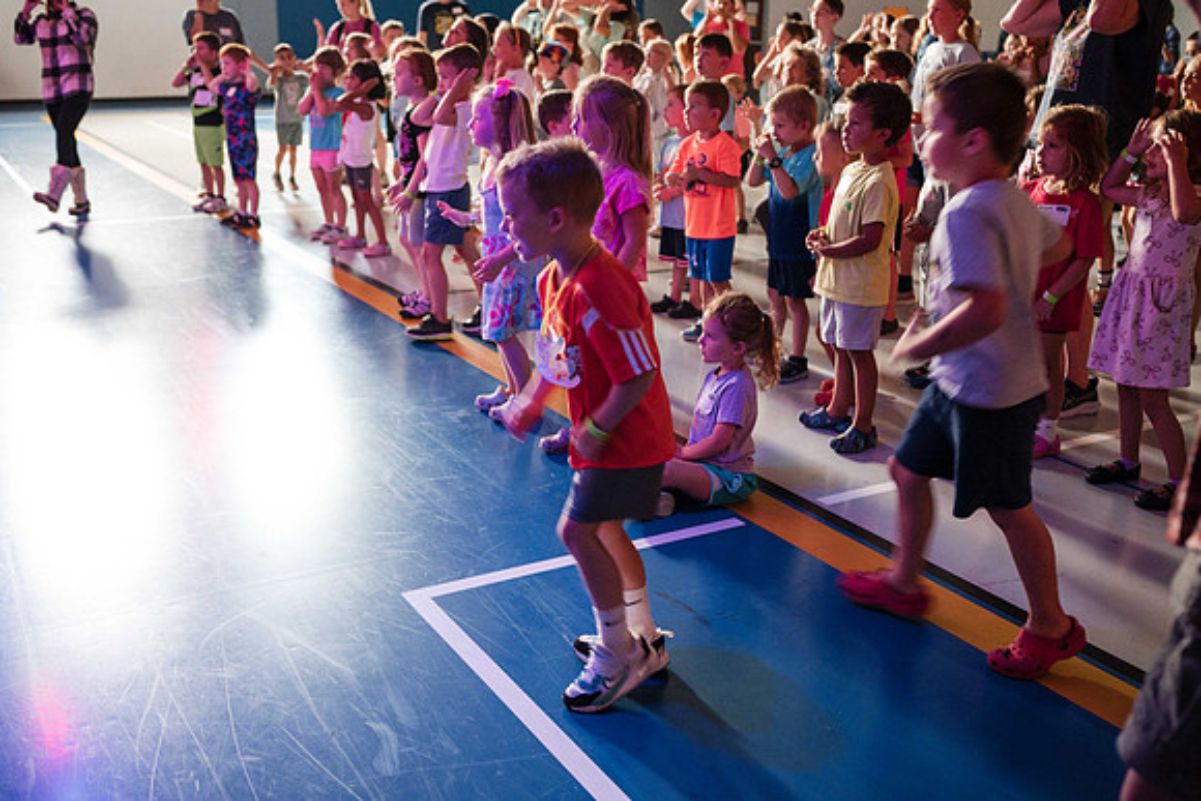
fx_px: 1246
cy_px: 399
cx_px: 594
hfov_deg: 51.5
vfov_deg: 35.7
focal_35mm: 37
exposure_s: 1/60
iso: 3200
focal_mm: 35
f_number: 2.8
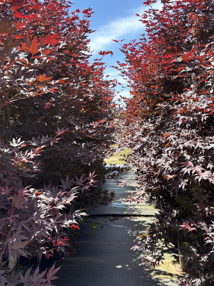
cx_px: 115
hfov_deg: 44.1
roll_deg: +1.4
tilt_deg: -2.3
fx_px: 264
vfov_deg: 56.8
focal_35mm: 32
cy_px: 135
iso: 50
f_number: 1.6
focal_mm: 5.96
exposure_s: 1/851
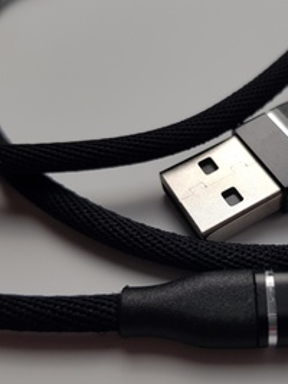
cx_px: 232
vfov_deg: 47.9
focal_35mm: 39
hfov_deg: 35.6
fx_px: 433
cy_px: 203
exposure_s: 1/120
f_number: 1.7
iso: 50
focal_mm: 4.2
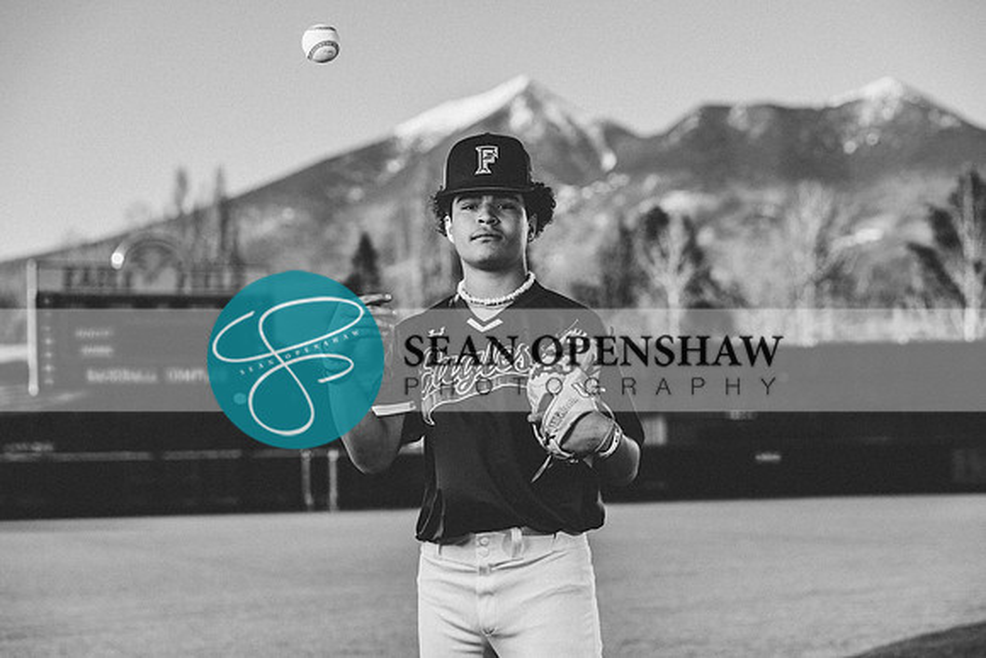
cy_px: 355
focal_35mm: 112
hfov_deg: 18.2
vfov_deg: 12.2
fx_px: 3073
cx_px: 493
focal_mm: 104
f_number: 4.5
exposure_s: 1/800
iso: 125
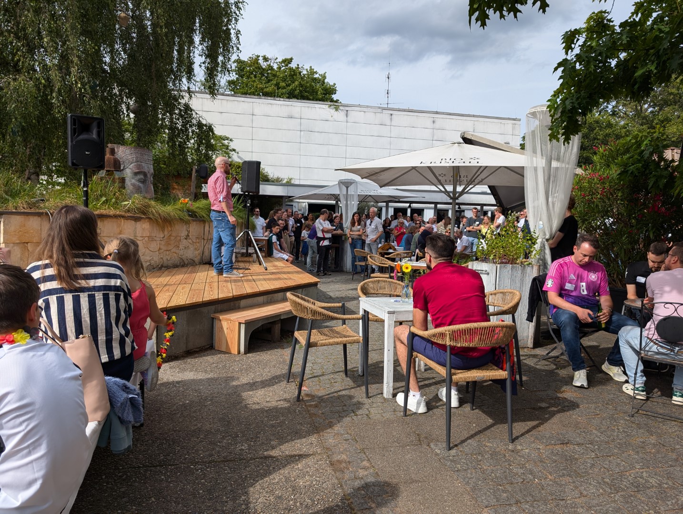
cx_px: 342
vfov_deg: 56.9
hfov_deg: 71.5
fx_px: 474
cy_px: 257
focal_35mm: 24
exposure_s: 1/673
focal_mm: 6.9
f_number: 1.68
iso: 20
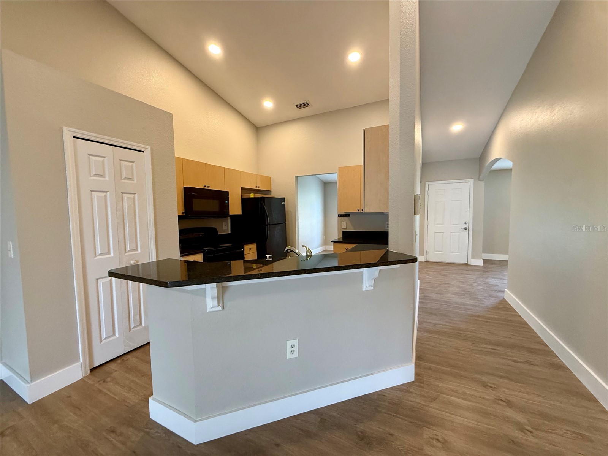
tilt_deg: -3.7
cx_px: 304
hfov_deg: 102.1
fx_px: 246
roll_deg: +0.7
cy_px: 228
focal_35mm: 14
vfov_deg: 85.7
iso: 320
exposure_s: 1/60
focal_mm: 2.22
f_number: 2.2
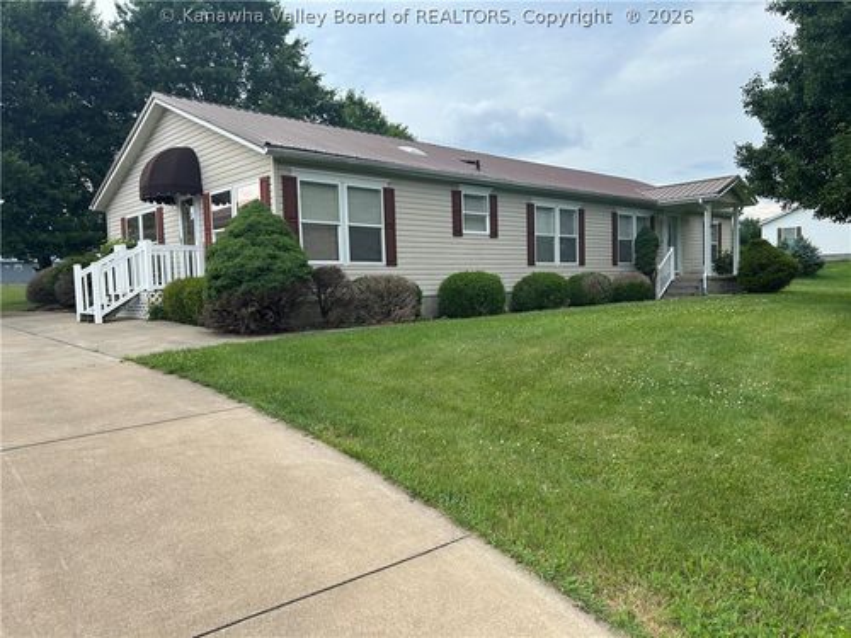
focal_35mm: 26
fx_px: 639
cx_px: 426
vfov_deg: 53.1
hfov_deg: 67.3
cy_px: 319
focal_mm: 5.7
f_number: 1.5
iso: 50
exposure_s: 1/1449
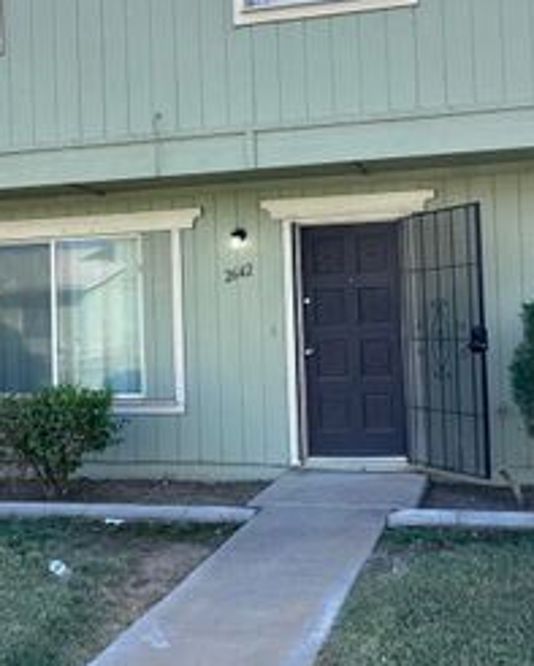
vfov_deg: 48.9
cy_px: 291
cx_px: 350
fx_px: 730
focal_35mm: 37
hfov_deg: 39.7
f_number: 2.2
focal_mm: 2.22
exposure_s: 1/454
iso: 40
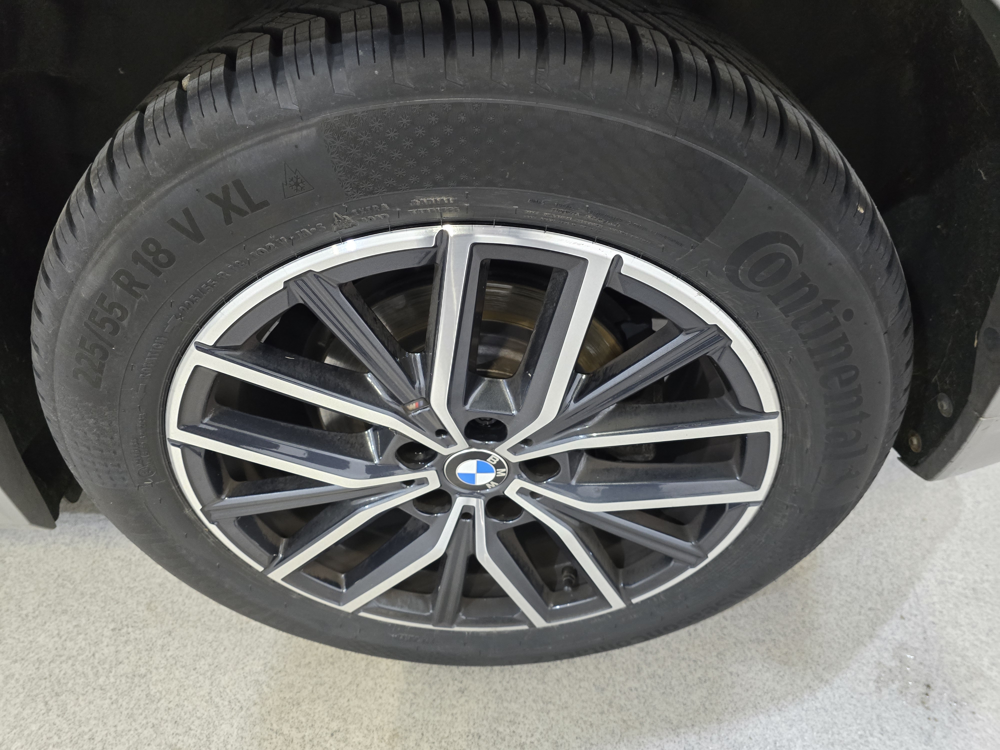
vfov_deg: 58.9
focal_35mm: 23
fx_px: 664
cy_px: 375
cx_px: 500
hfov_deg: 73.9
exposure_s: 1/100
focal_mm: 6.3
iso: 1000
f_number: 1.7
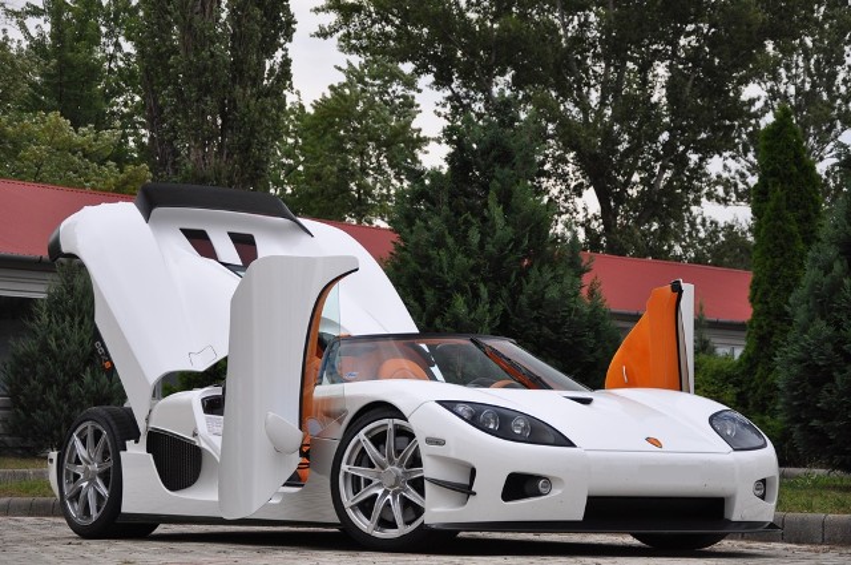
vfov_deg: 14.7
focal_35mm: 93
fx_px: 2196
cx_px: 426
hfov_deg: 21.9
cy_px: 282
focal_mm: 62
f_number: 6.3
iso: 400
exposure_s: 1/640
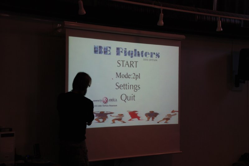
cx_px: 124
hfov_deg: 35.1
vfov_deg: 23.7
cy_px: 83
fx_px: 394
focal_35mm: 57
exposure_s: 1/45
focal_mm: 38
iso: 100
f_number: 4.5
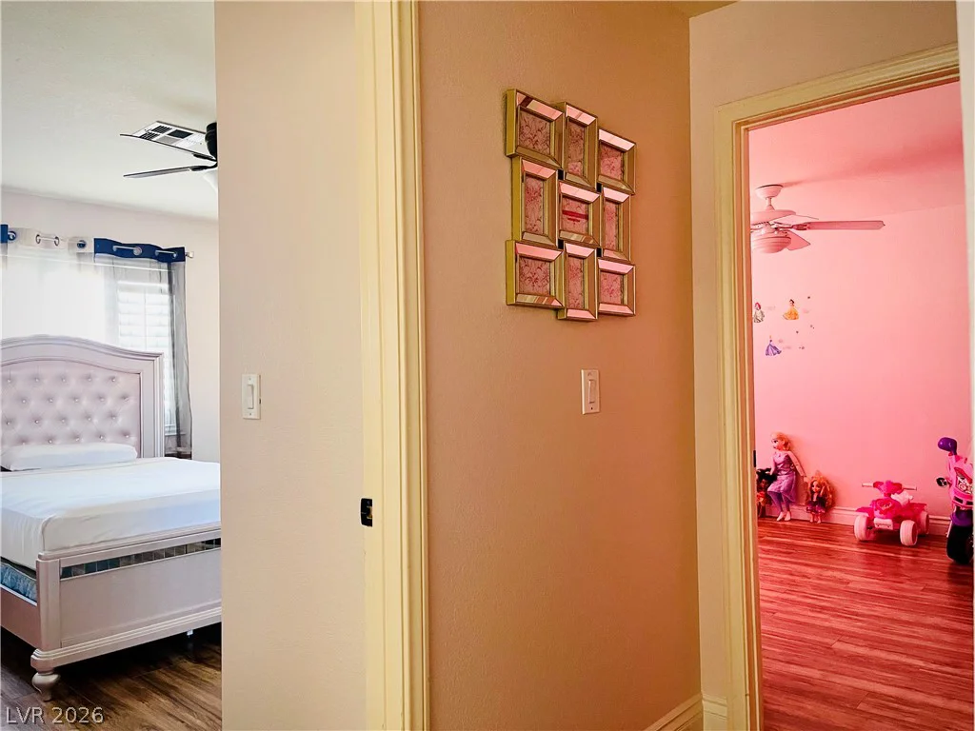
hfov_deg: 67.3
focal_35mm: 26
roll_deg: +0.3
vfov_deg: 53.1
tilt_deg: +0.3
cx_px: 488
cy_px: 366
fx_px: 732
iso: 400
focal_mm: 5.1
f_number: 1.6
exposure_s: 1/40
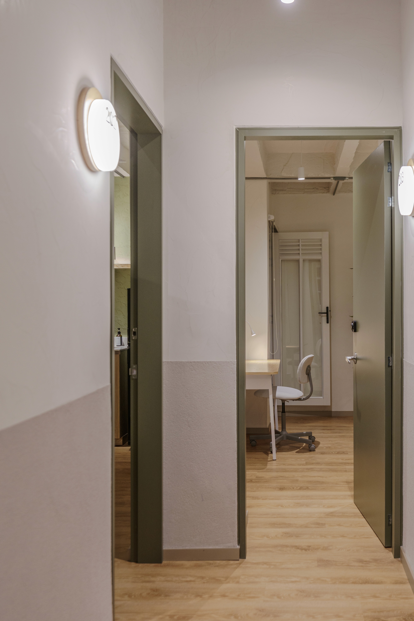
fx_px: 604
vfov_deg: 54.4
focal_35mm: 35
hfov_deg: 37.9
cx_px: 207
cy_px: 310
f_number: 4
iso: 1250
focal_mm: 35
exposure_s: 1/40
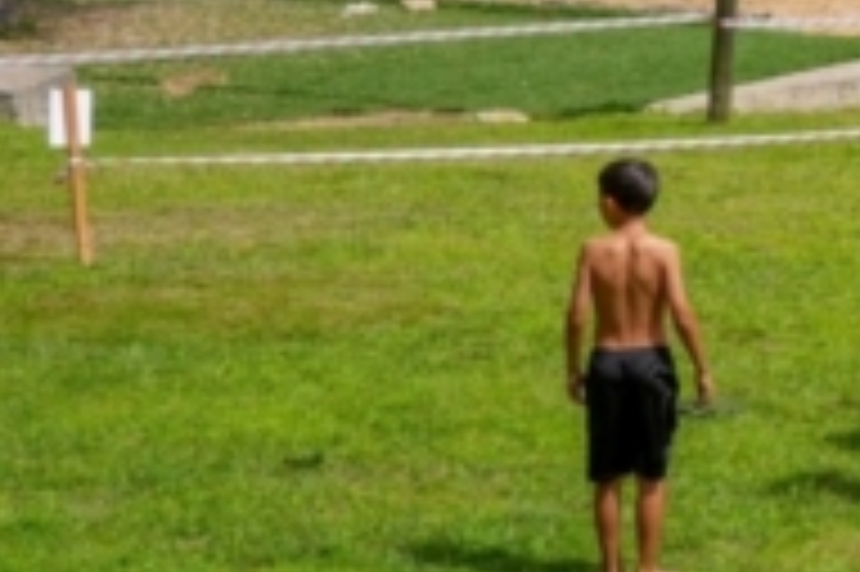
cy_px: -209
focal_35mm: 162
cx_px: 1972
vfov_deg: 8.3
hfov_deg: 11.0
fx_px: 3867
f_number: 4
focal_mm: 30
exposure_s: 1/1600
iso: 125
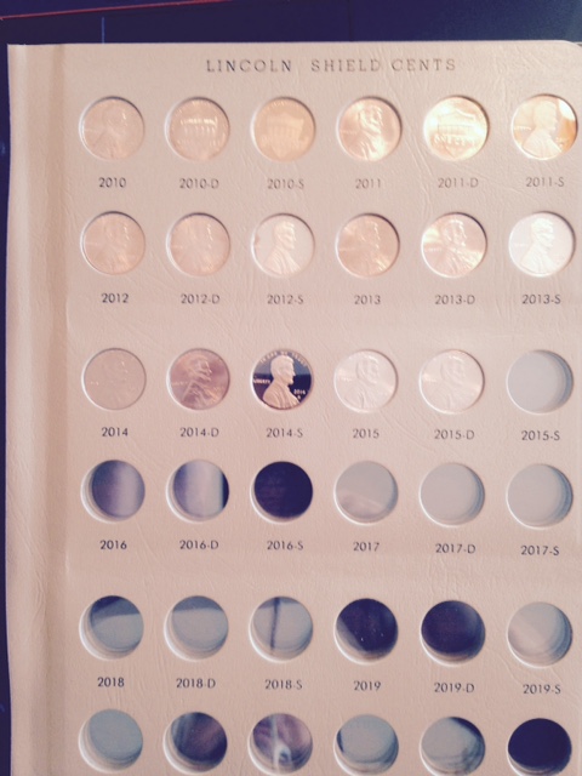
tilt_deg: -81.6
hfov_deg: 42.9
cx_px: 291
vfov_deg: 55.4
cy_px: 388
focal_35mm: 33
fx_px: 740
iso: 80
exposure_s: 1/20
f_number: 2.4
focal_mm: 4.12
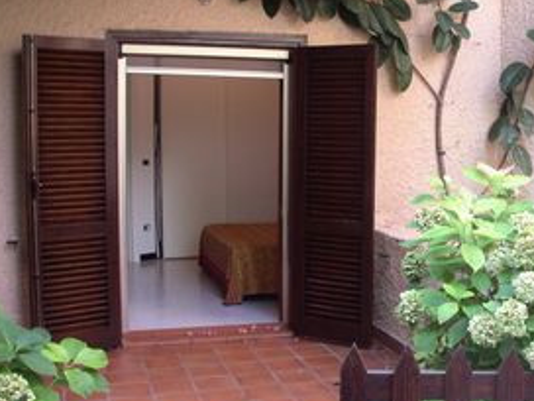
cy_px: 230
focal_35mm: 50
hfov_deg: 38.0
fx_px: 771
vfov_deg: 29.1
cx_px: 320
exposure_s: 1/50
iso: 125
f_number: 2.8
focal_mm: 5.7
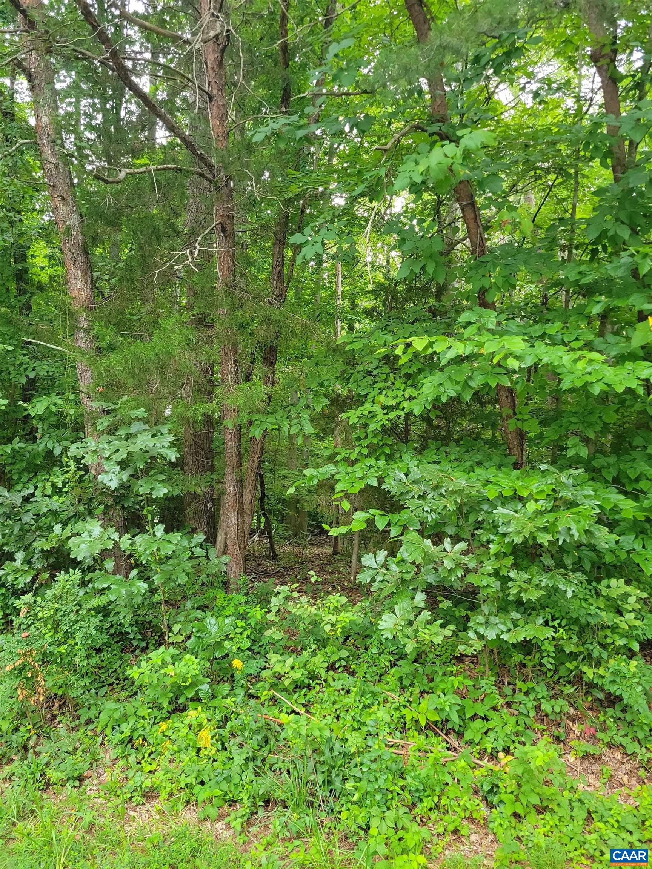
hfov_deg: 53.1
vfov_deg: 67.3
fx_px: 653
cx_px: 326
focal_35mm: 26
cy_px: 434
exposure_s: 1/120
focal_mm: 5.4
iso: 320
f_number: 1.8
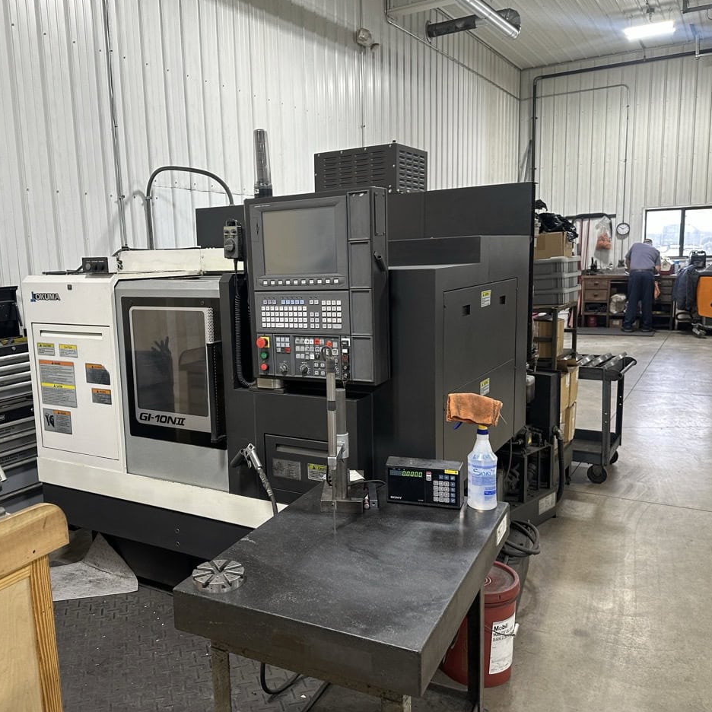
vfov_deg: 55.6
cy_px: 360
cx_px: 284
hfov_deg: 55.2
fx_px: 675
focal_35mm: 29
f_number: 1.8
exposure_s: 1/120
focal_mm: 6.9
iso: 160
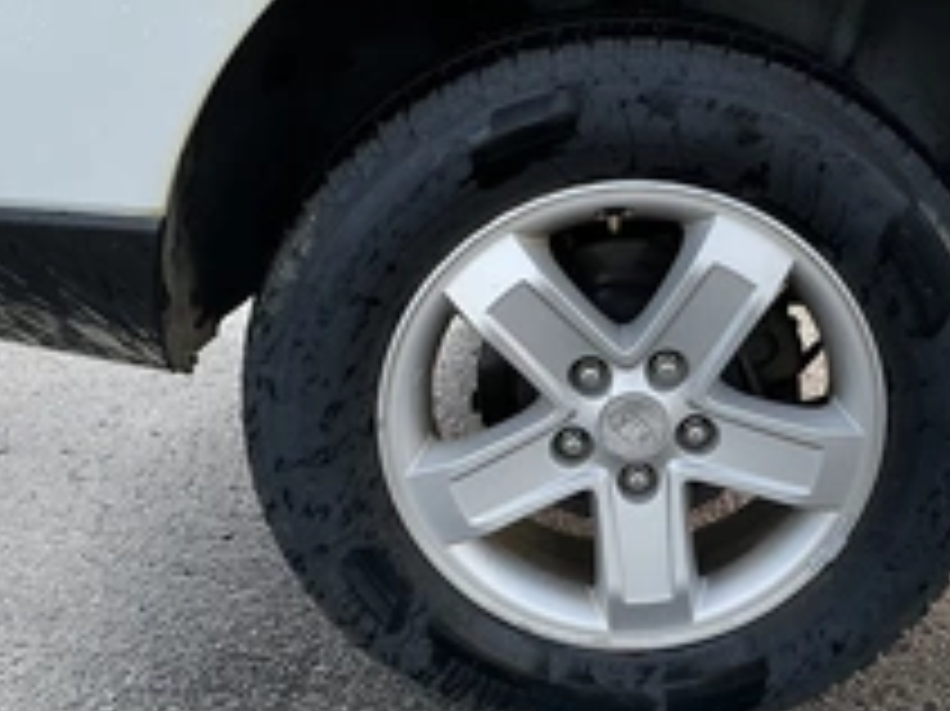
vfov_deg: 27.5
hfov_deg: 35.8
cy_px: 369
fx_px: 1454
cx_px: 648
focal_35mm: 53
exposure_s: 1/238
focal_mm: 3
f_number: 1.8
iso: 25
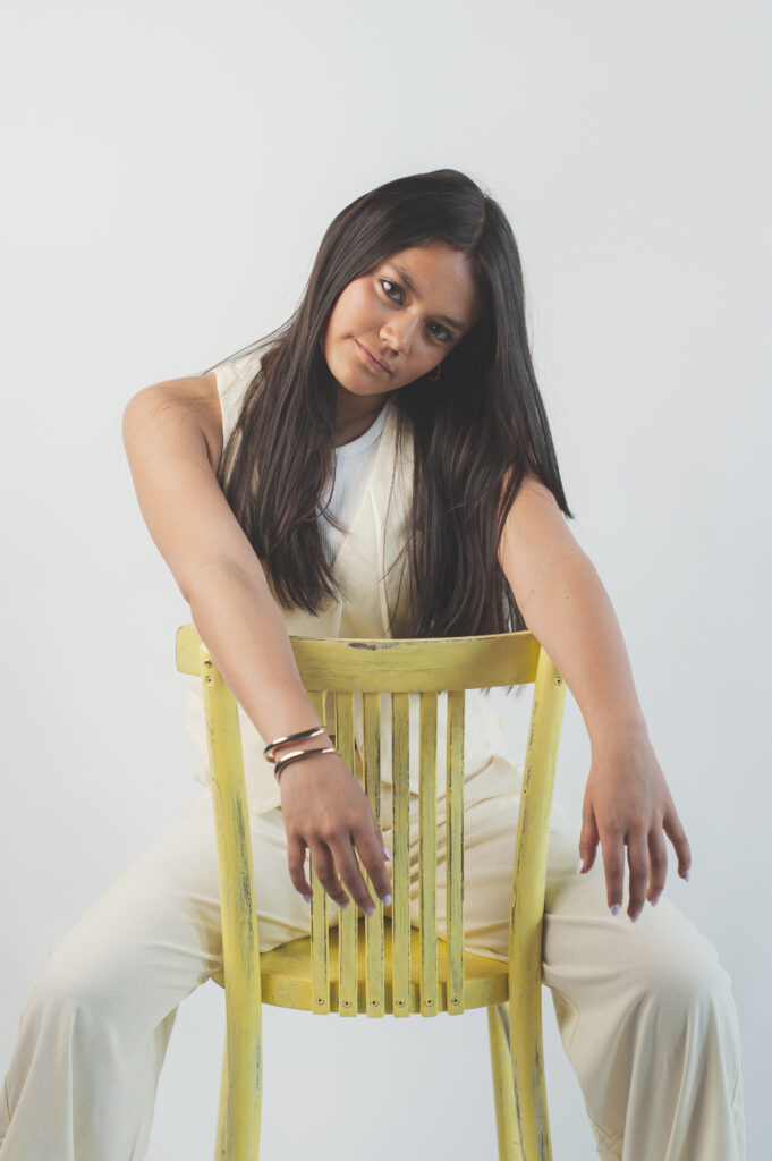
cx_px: 386
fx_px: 1611
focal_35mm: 50
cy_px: 580
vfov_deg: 39.6
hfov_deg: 26.9
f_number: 4
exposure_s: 1/500
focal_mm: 50
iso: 500
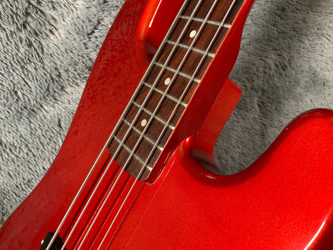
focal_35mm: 29
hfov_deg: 61.7
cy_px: 125
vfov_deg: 48.2
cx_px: 166
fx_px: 279
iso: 80
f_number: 1.8
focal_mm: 3
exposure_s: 1/52
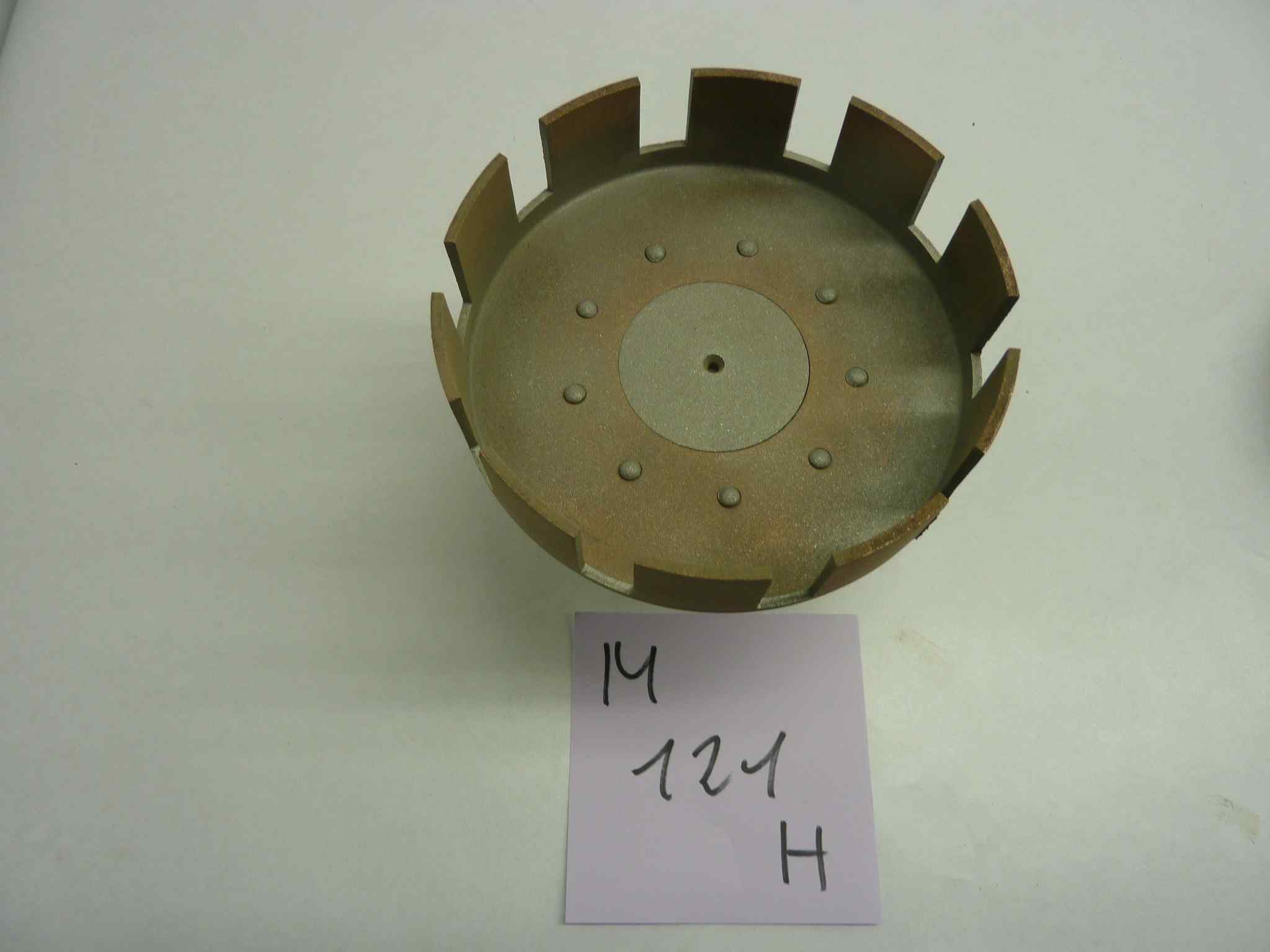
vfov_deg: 54.9
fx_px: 917
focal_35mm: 25
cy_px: 476
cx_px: 635
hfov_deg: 69.4
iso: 80
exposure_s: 1/30
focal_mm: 4.1
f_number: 3.3
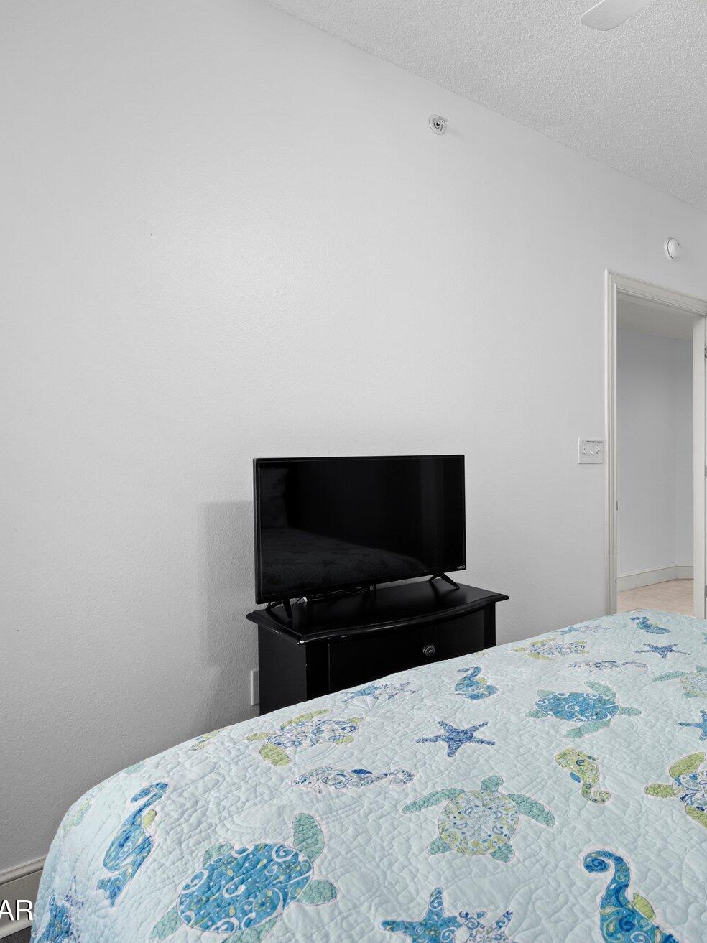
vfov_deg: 71.6
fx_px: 654
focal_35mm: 24
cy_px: 465
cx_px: 604
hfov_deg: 51.7
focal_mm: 16
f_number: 9
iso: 500
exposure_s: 1/5
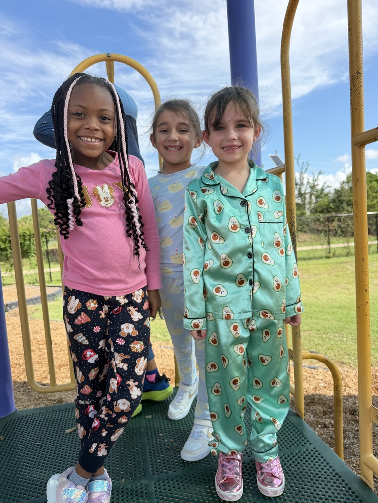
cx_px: 189
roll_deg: +3.4
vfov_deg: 71.6
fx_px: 349
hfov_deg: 56.8
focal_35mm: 24
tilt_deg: -3.9
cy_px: 252
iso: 100
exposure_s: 1/2370
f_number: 1.78
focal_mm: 6.76
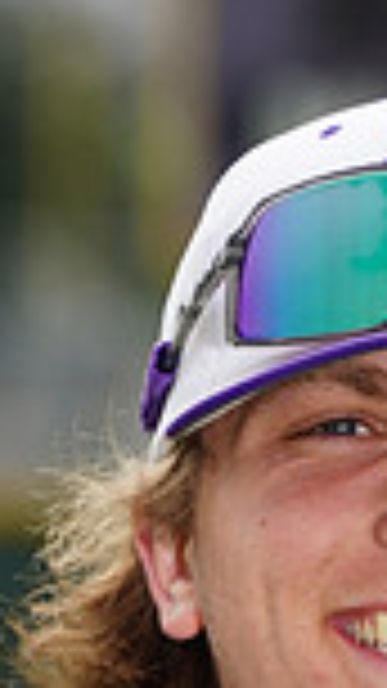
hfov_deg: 1.1
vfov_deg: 2.0
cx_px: 416
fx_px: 19604
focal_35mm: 1074
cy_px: 1210
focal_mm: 271
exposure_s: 1/250
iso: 250
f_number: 9
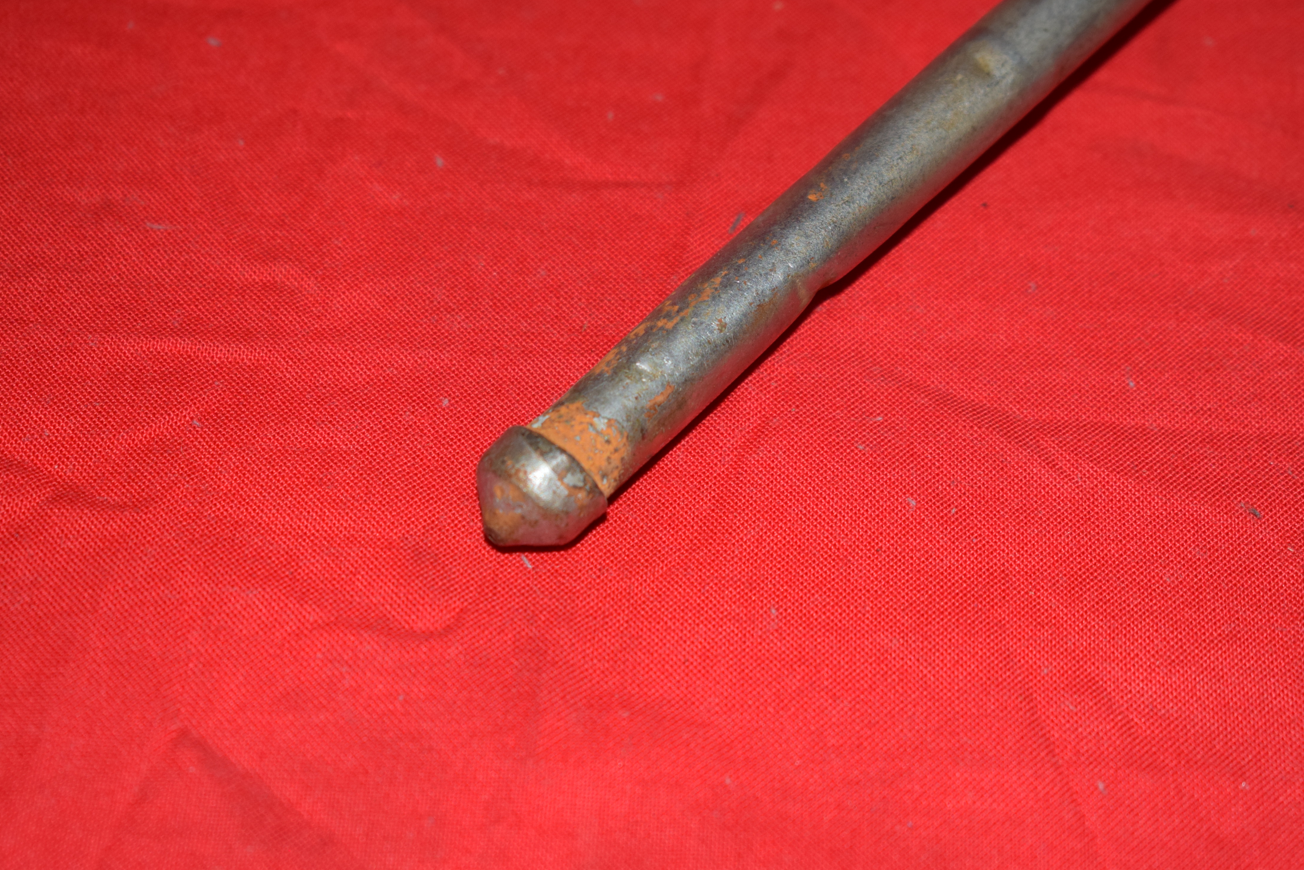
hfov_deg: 24.0
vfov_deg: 16.2
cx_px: 666
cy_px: 437
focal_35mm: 85
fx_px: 3062
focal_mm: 55
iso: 640
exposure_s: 1/160
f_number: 5.6
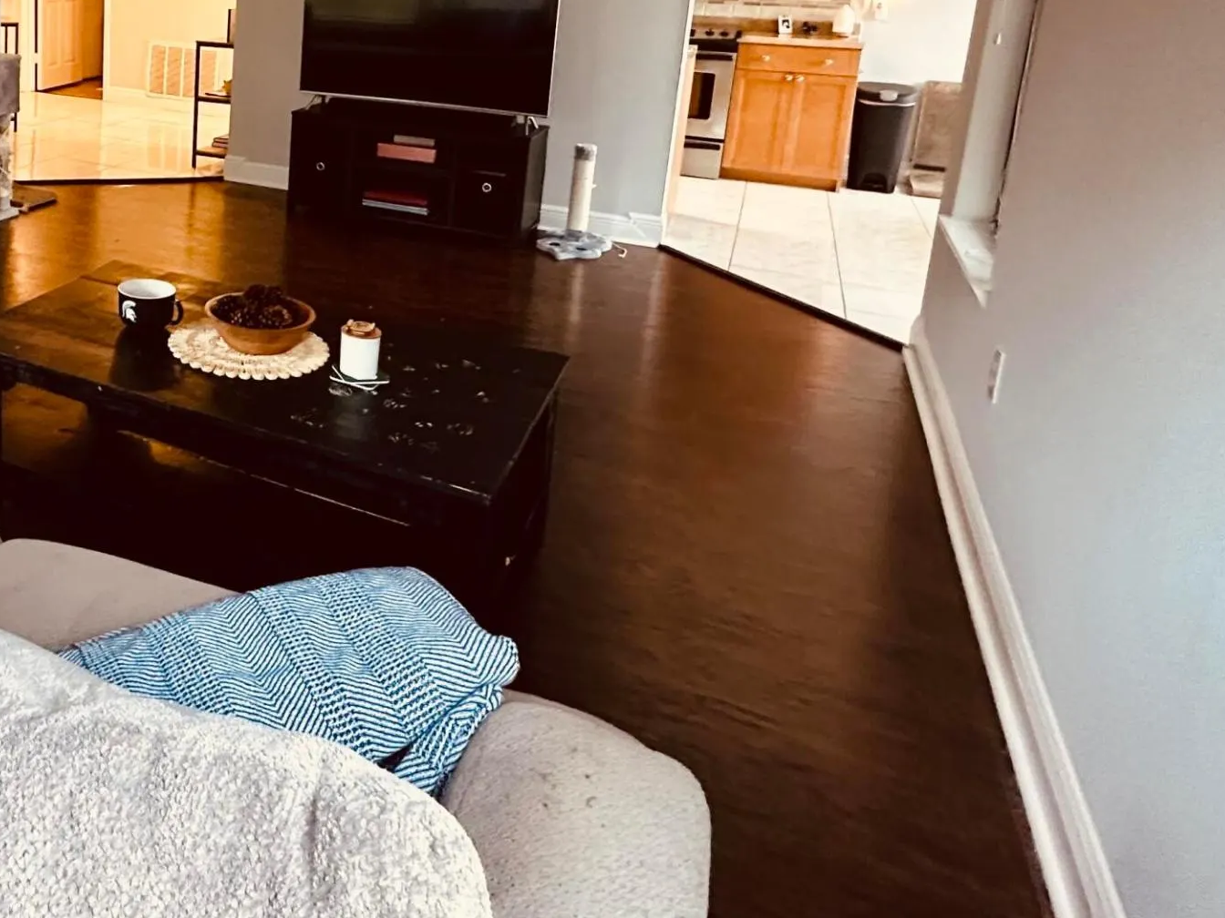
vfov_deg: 43.7
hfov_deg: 51.9
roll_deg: -1.6
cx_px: 96
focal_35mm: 30
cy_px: 138
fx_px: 1062
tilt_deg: -11.0
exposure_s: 1/60
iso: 500
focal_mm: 2.22
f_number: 2.2
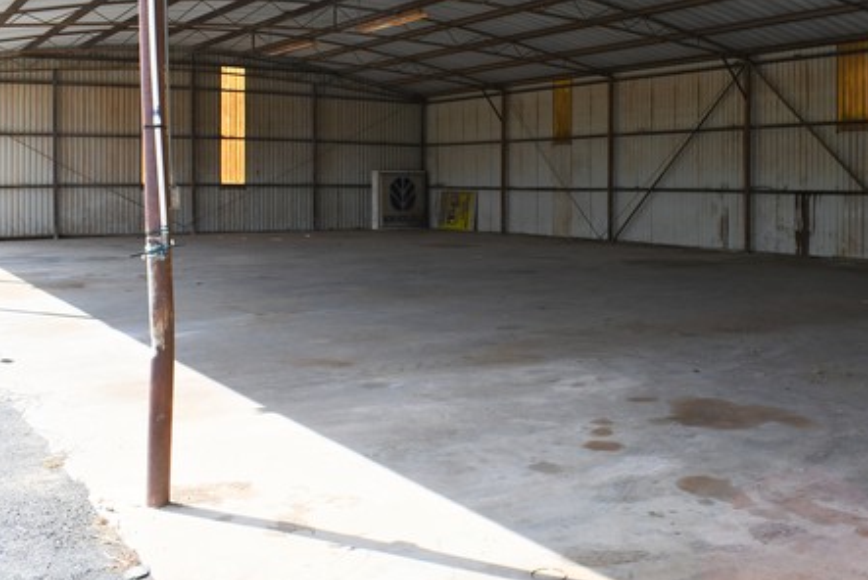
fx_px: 941
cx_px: 513
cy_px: 197
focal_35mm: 39
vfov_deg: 34.0
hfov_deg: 49.3
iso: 180
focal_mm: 18
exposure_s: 1/250
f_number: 8
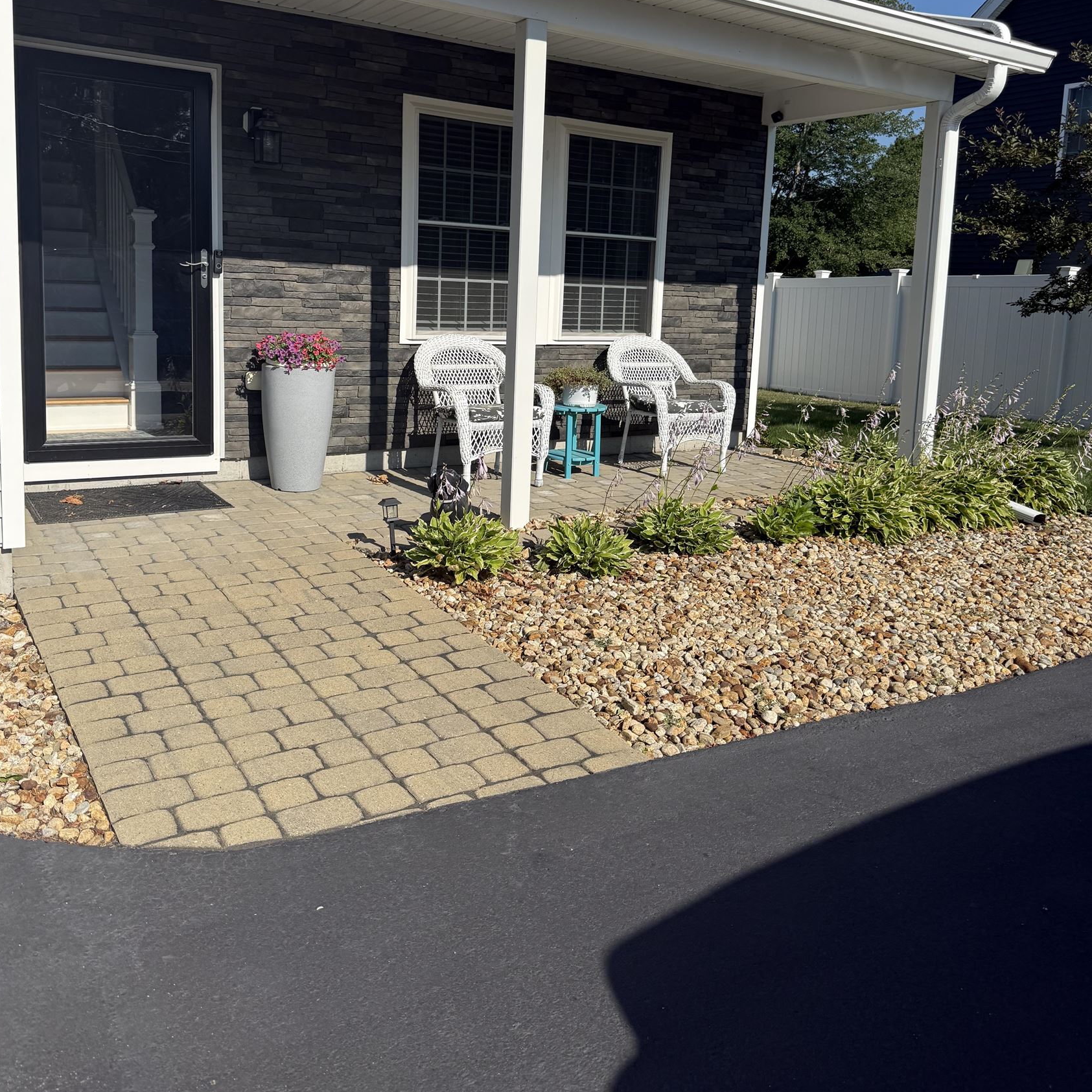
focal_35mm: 29
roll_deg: -2.5
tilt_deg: -7.5
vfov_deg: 55.1
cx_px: 533
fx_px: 1035
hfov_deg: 55.6
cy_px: 427
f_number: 1.78
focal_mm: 6.76
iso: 80
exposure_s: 1/5714
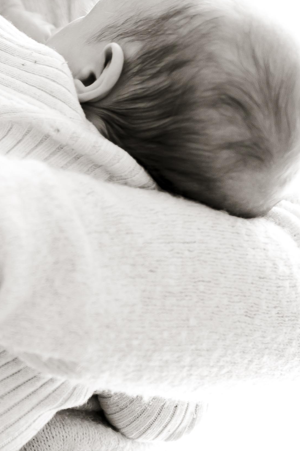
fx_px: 1838
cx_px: -107
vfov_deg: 13.9
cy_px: 116
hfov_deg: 9.2
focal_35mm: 147
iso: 200
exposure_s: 1/125
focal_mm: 40
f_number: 2
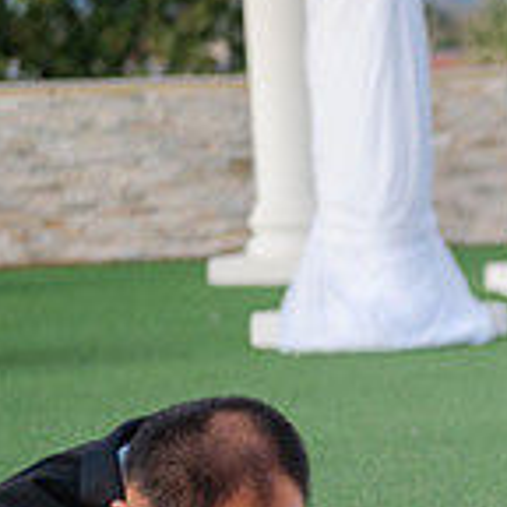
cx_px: 841
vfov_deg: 10.1
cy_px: 516
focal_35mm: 171
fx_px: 2834
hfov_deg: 9.8
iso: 100
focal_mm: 50
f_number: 1.8
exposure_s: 1/60
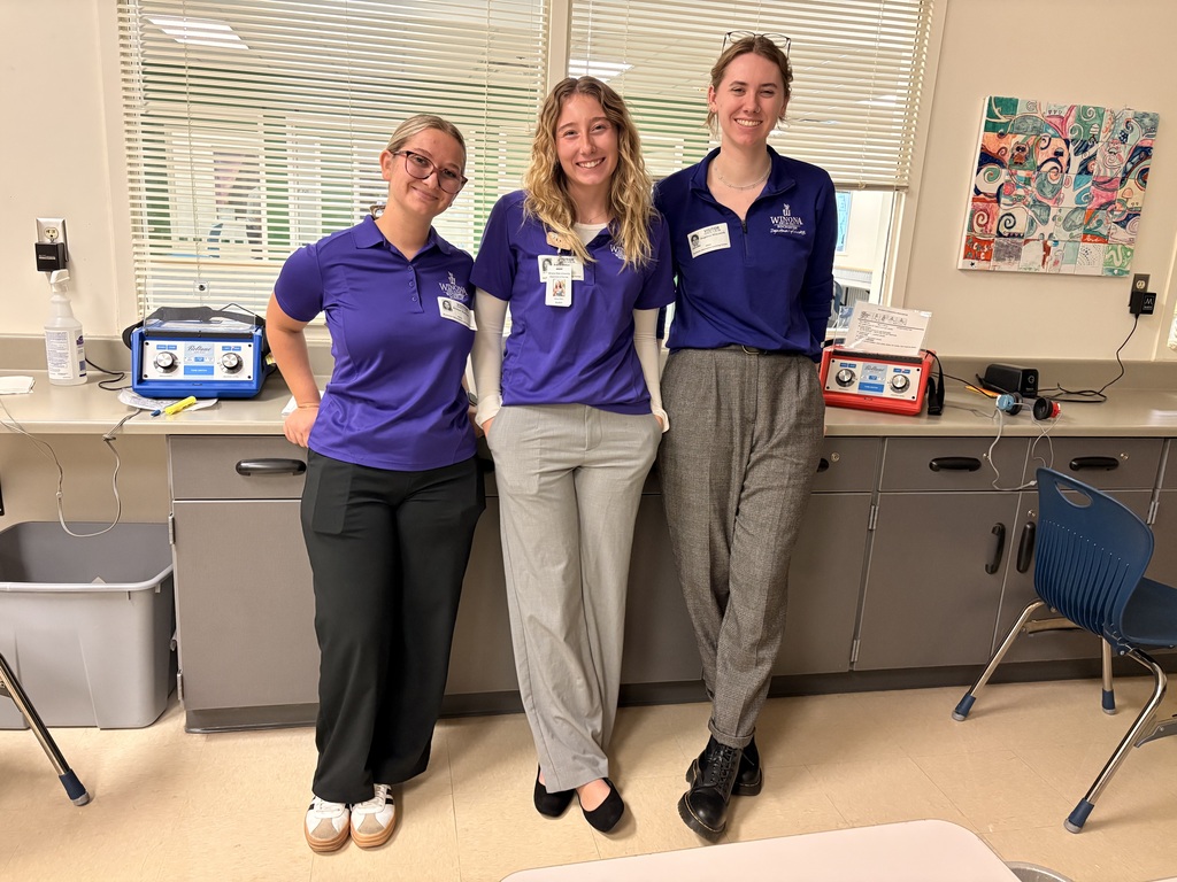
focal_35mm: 26
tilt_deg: -13.9
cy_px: 441
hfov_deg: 67.3
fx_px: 884
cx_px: 588
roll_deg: -1.8
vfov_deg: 53.1
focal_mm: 5.96
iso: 320
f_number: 1.6
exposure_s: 1/60
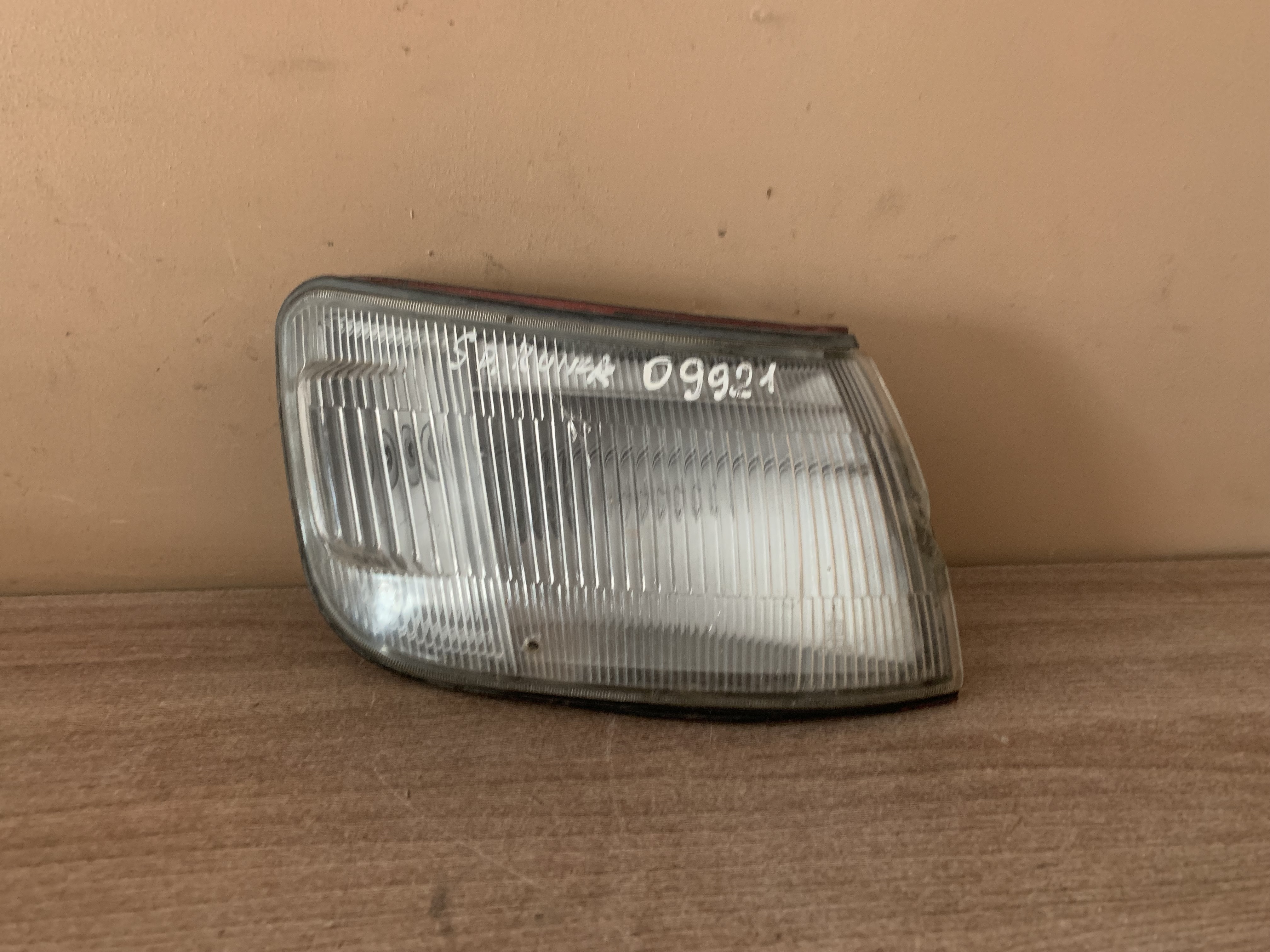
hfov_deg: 67.3
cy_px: 476
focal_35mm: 26
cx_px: 635
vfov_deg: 53.1
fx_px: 954
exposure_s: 1/46
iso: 400
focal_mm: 4.25
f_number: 1.8
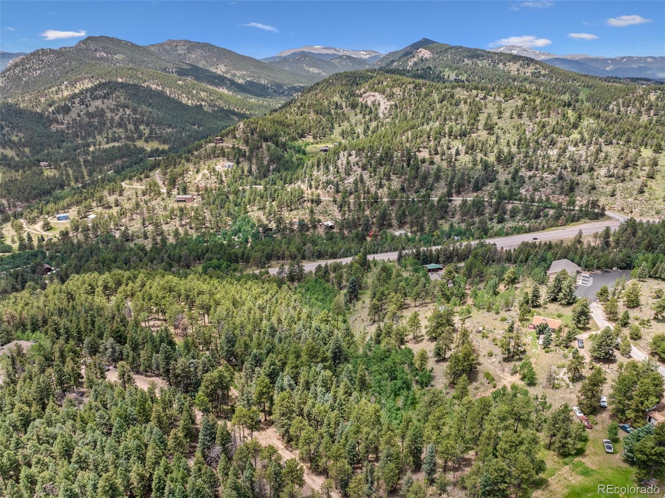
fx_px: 461
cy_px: 249
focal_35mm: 24
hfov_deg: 71.6
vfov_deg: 56.7
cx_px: 332
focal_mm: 12.29
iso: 150
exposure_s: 1/1250
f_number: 2.8
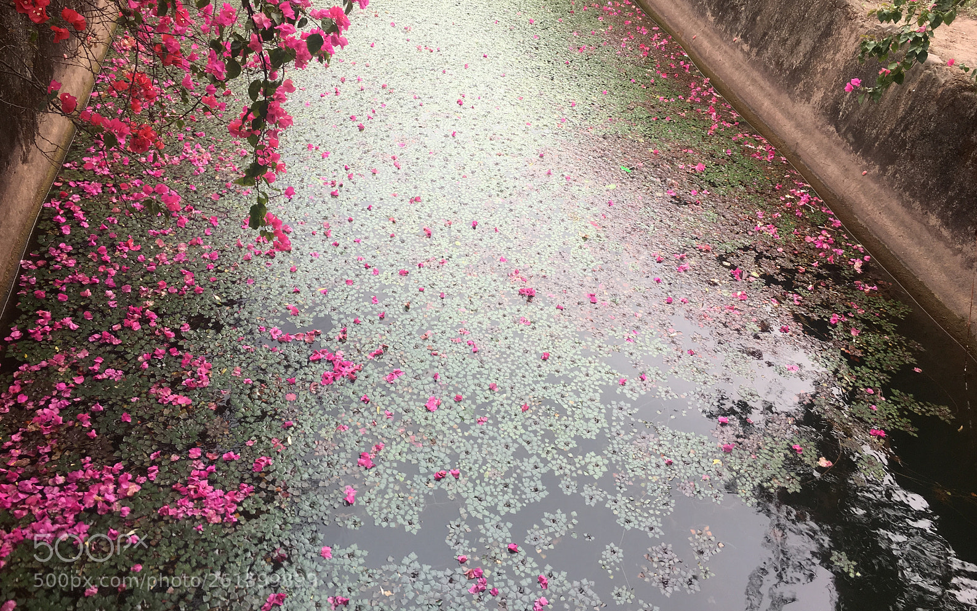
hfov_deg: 61.2
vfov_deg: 40.5
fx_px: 825
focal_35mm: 31
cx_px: 488
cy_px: 259
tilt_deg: -35.2
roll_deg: -10.8
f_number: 2.2
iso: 25
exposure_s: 1/50
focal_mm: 4.15
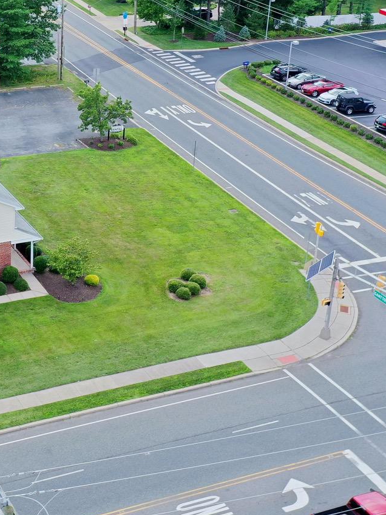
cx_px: -84
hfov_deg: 21.0
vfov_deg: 29.3
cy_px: 119
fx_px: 966
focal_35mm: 65
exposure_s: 1/160
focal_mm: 10.26
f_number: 4.5
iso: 100
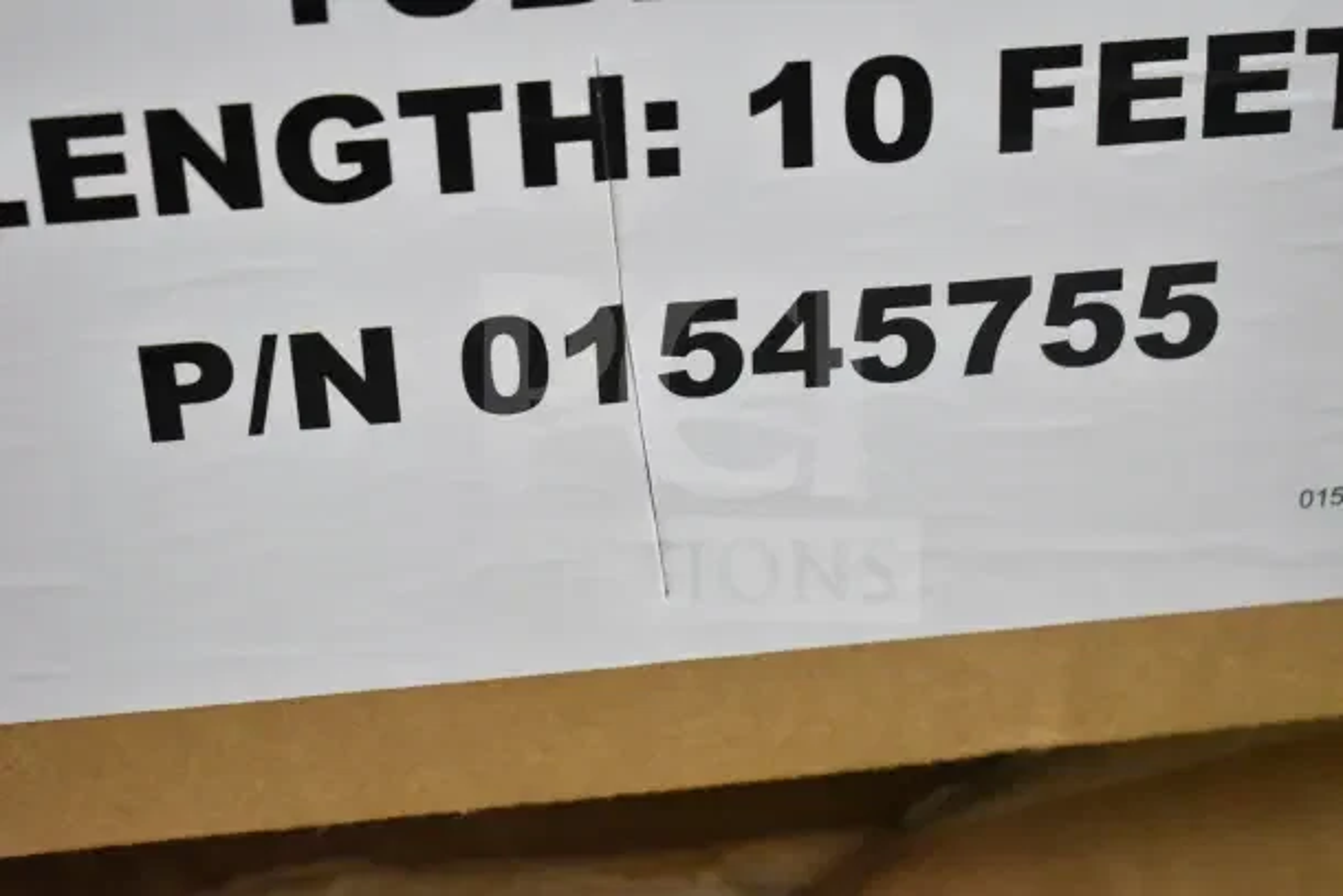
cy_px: 448
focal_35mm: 69
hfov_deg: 29.2
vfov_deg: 19.7
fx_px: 2575
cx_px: 672
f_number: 5.3
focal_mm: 46
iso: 9000
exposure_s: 1/80
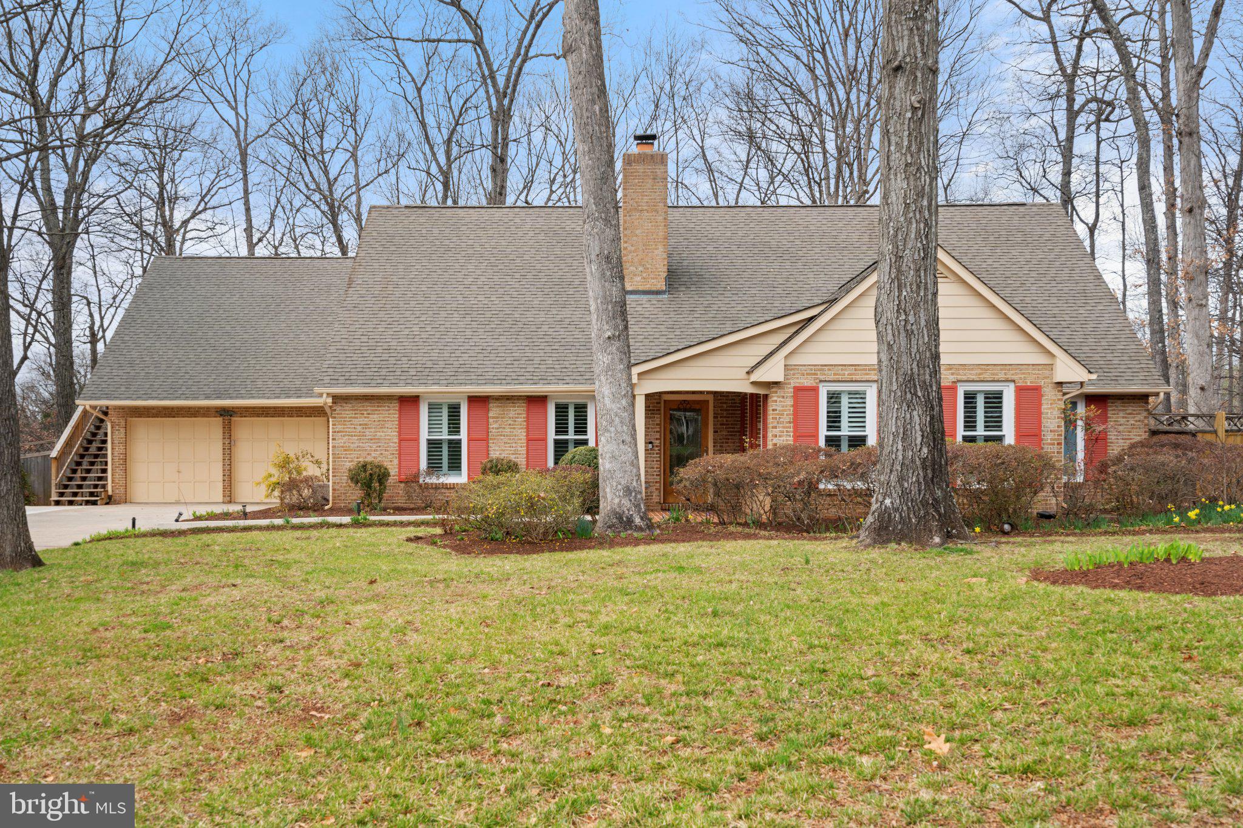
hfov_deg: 54.4
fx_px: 1208
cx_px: 622
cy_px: 414
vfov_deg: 37.8
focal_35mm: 35
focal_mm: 35
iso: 250
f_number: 13
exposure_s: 1/125
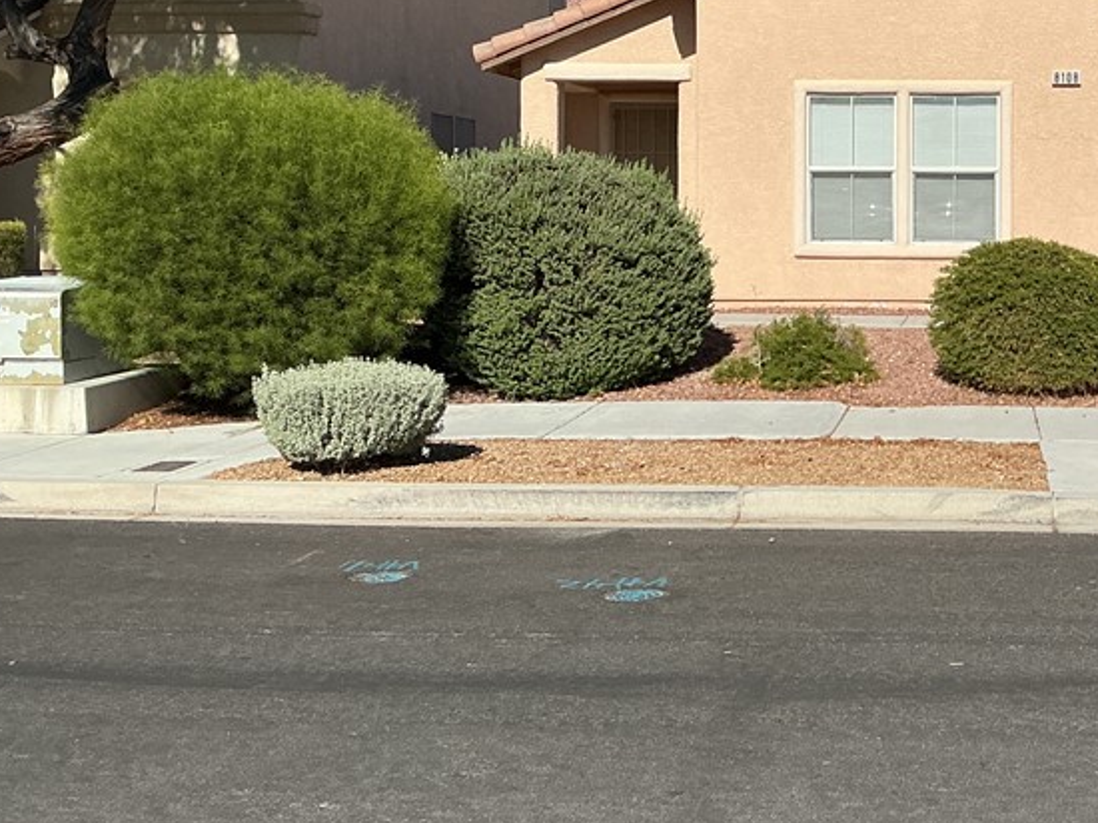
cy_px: 212
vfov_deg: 26.7
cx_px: 928
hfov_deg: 34.1
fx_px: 1712
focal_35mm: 54
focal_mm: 3
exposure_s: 1/3534
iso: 25
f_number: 1.8
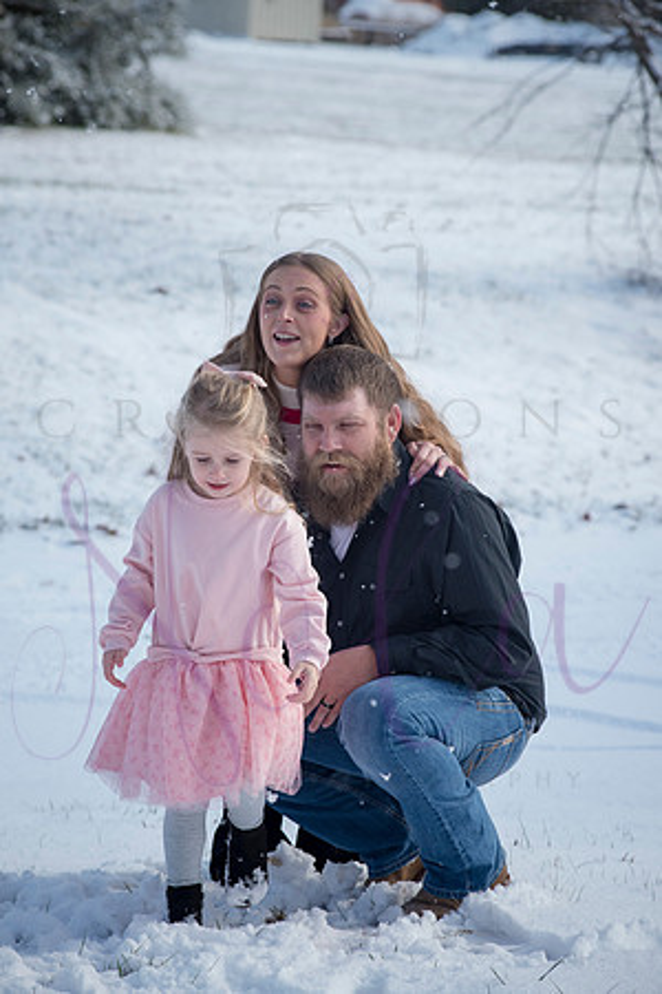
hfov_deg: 9.5
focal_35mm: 145
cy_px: 497
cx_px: 331
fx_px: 3999
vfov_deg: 14.2
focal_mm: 145
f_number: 8
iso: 640
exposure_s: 1/800
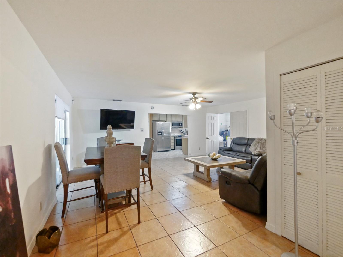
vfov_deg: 85.7
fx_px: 139
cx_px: 172
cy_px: 128
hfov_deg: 102.1
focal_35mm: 14
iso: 3200
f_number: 4
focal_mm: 7
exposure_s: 1/30
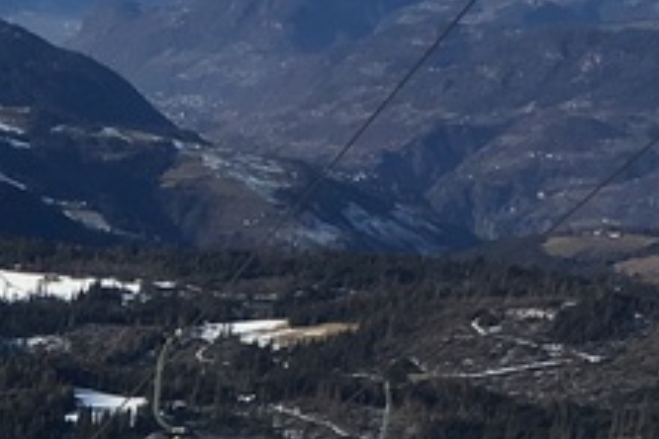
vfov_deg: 9.3
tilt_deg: -20.3
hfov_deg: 13.4
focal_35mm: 139
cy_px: 875
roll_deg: -2.8
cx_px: -475
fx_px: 2544
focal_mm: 4.15
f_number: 2.2
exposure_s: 1/3077
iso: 25
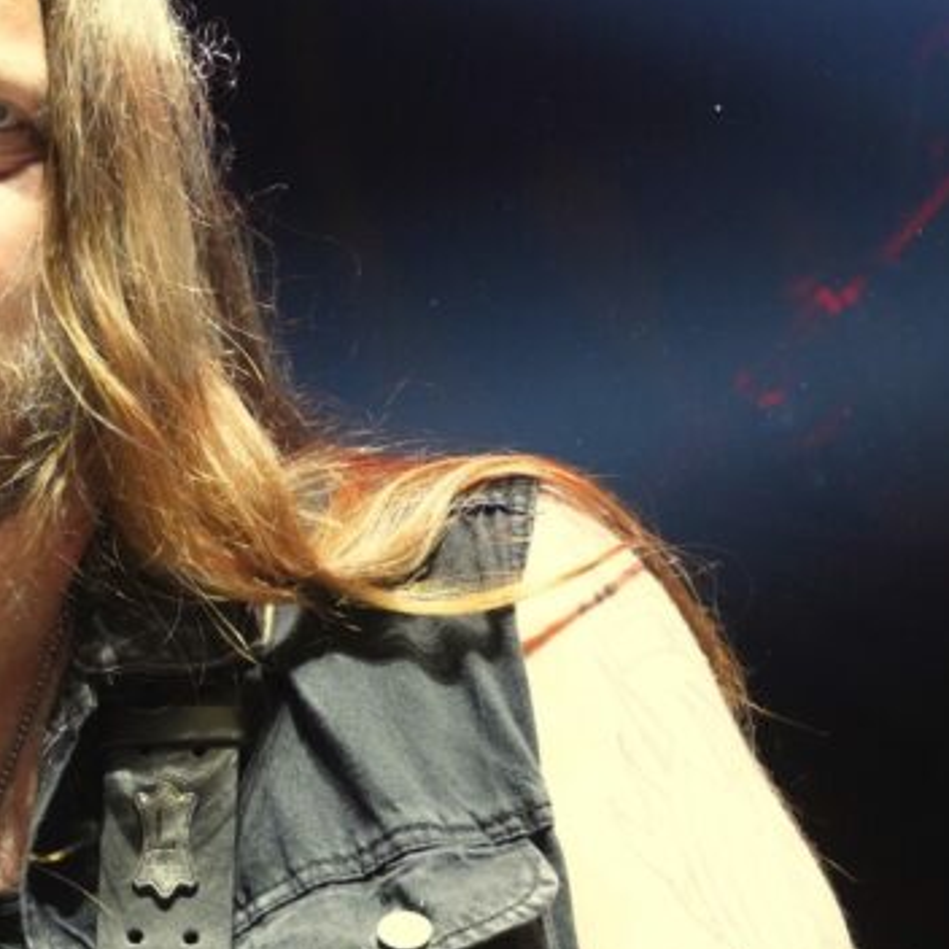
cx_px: 210
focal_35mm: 401
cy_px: 534
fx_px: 12438
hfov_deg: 4.4
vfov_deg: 4.4
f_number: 5.6
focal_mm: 144
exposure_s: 1/200
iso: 6400
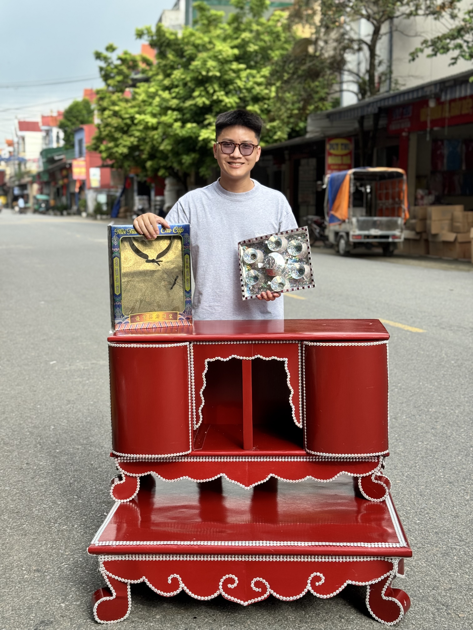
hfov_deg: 30.3
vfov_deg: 39.7
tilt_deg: -6.7
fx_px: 875
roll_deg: +0.2
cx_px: 236
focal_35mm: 48
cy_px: 315
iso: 64
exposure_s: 1/1458
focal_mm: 6.76
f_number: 1.78
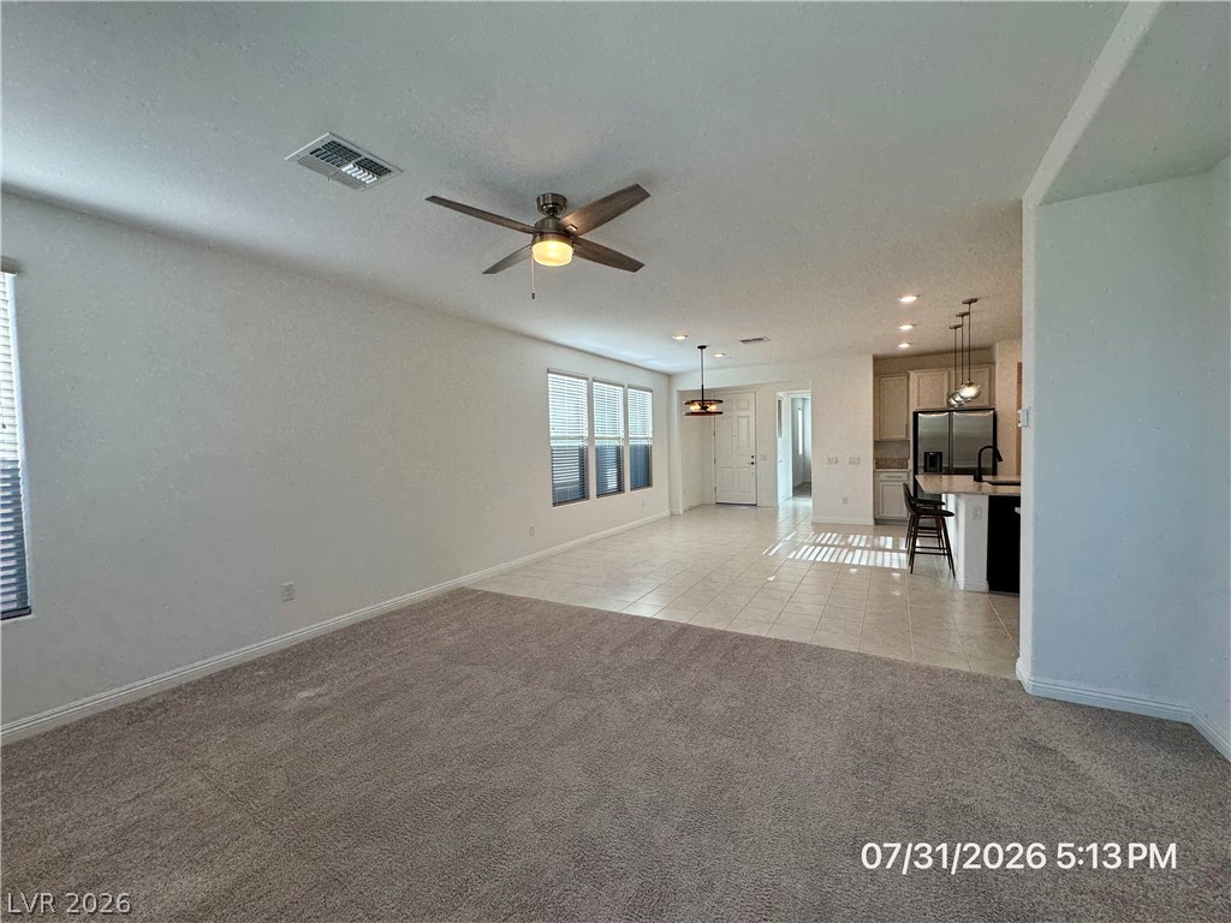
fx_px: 498
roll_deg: +0.7
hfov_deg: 102.1
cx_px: 616
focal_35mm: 14
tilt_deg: -2.6
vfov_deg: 85.7
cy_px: 462
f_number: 2.2
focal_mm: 2.22
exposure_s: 1/123
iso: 40
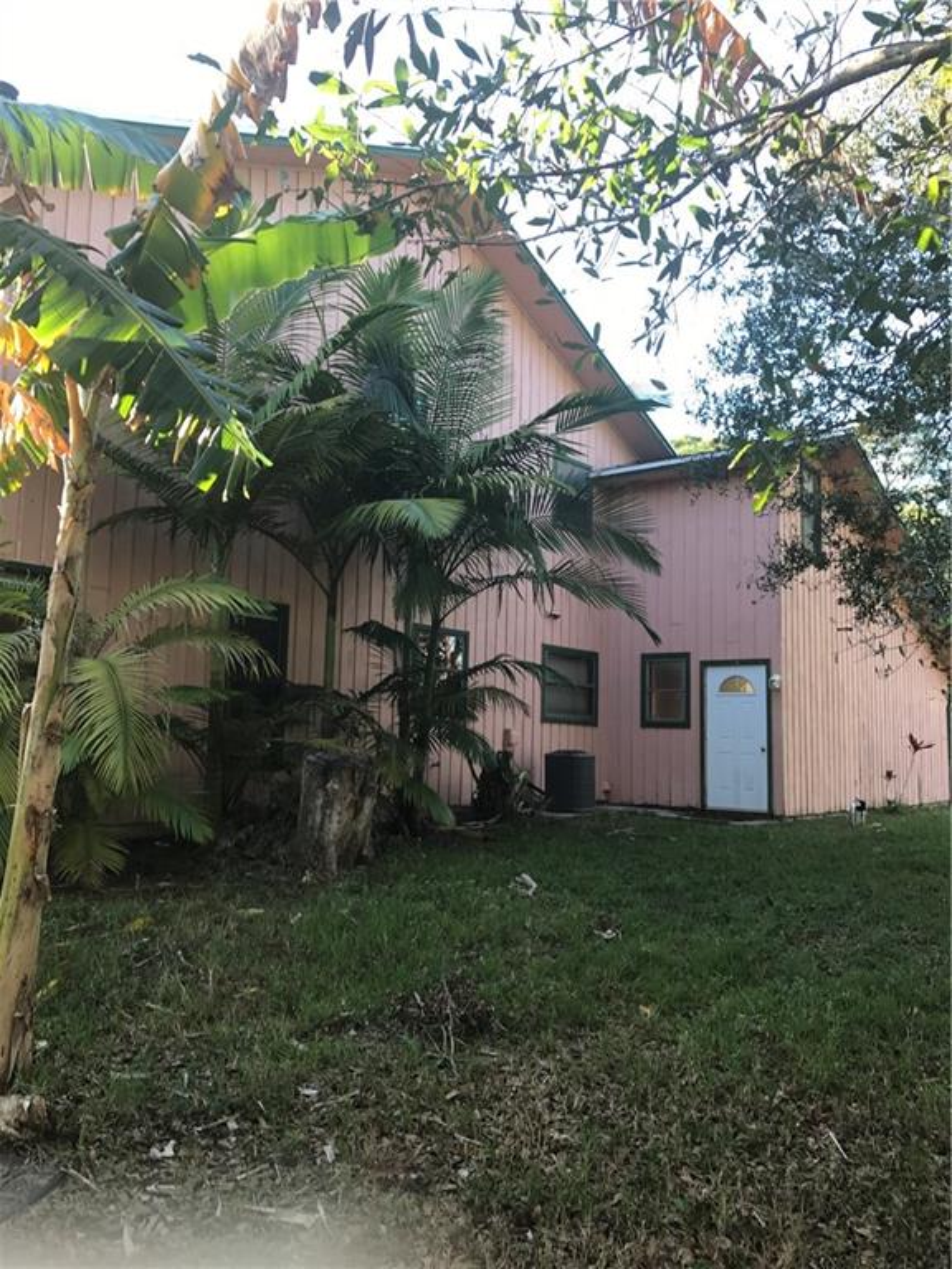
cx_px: 476
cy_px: 634
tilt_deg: +5.9
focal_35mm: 28
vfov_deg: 63.4
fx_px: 1027
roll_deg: -1.7
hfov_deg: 49.7
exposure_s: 1/114
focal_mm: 3.99
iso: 20
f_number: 1.8
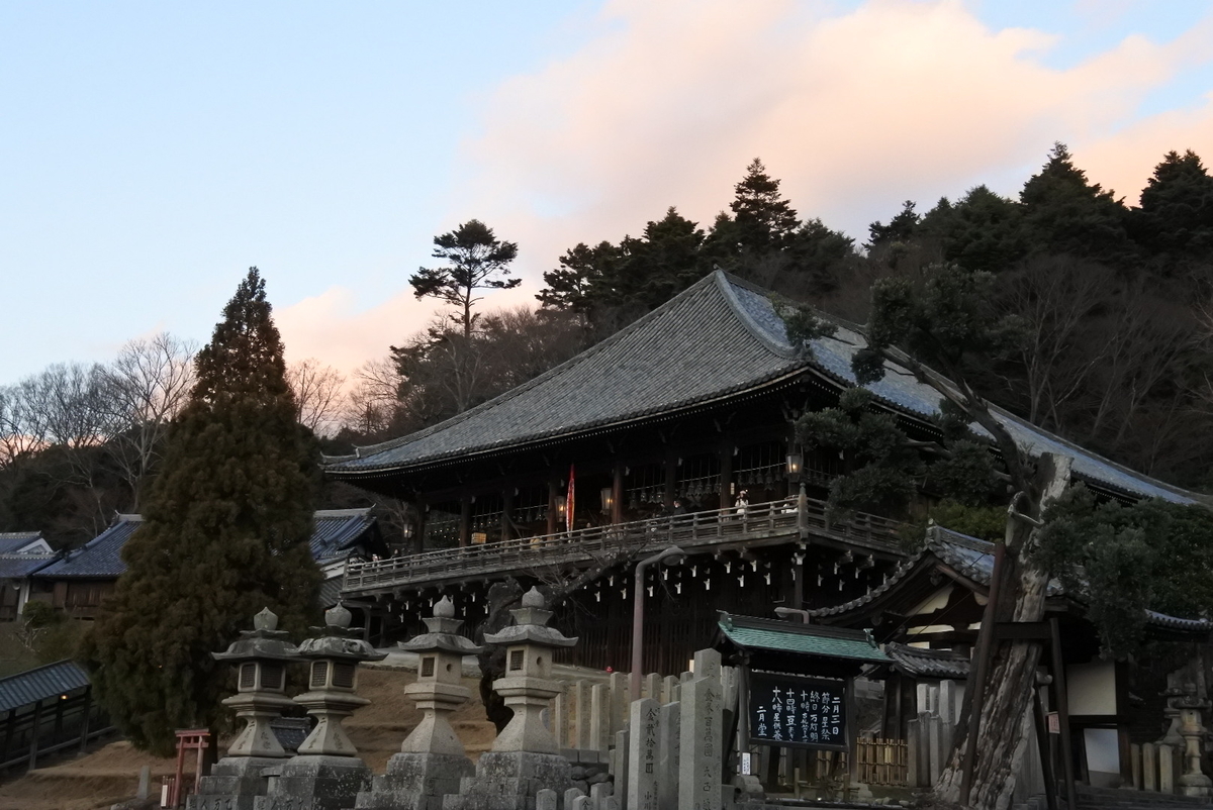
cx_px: 606
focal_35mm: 47
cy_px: 405
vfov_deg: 28.7
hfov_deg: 41.9
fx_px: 1585
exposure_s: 1/640
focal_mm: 17.7
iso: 1600
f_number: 4.5
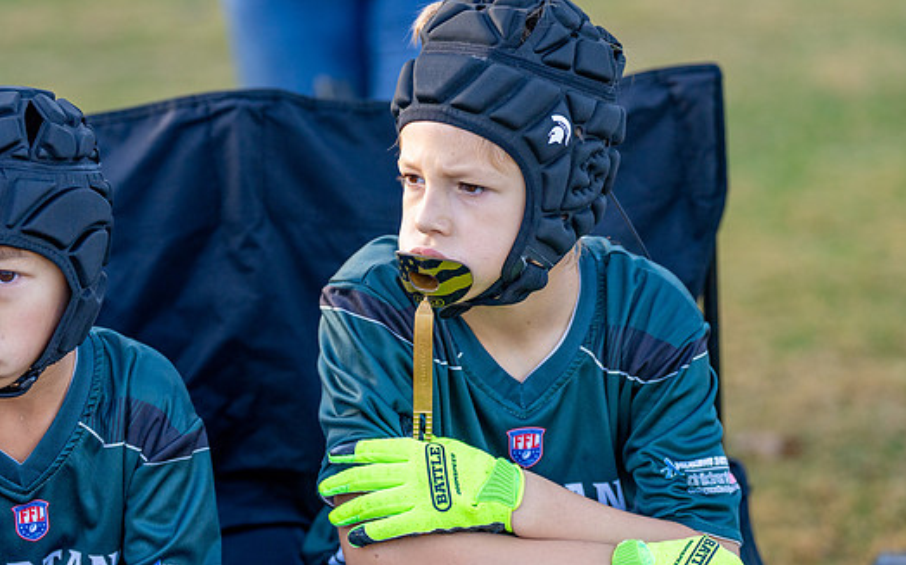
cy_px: 304
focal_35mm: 153
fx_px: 3776
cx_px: 420
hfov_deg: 13.7
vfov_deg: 8.6
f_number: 2.8
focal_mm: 118
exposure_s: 1/1000
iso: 250
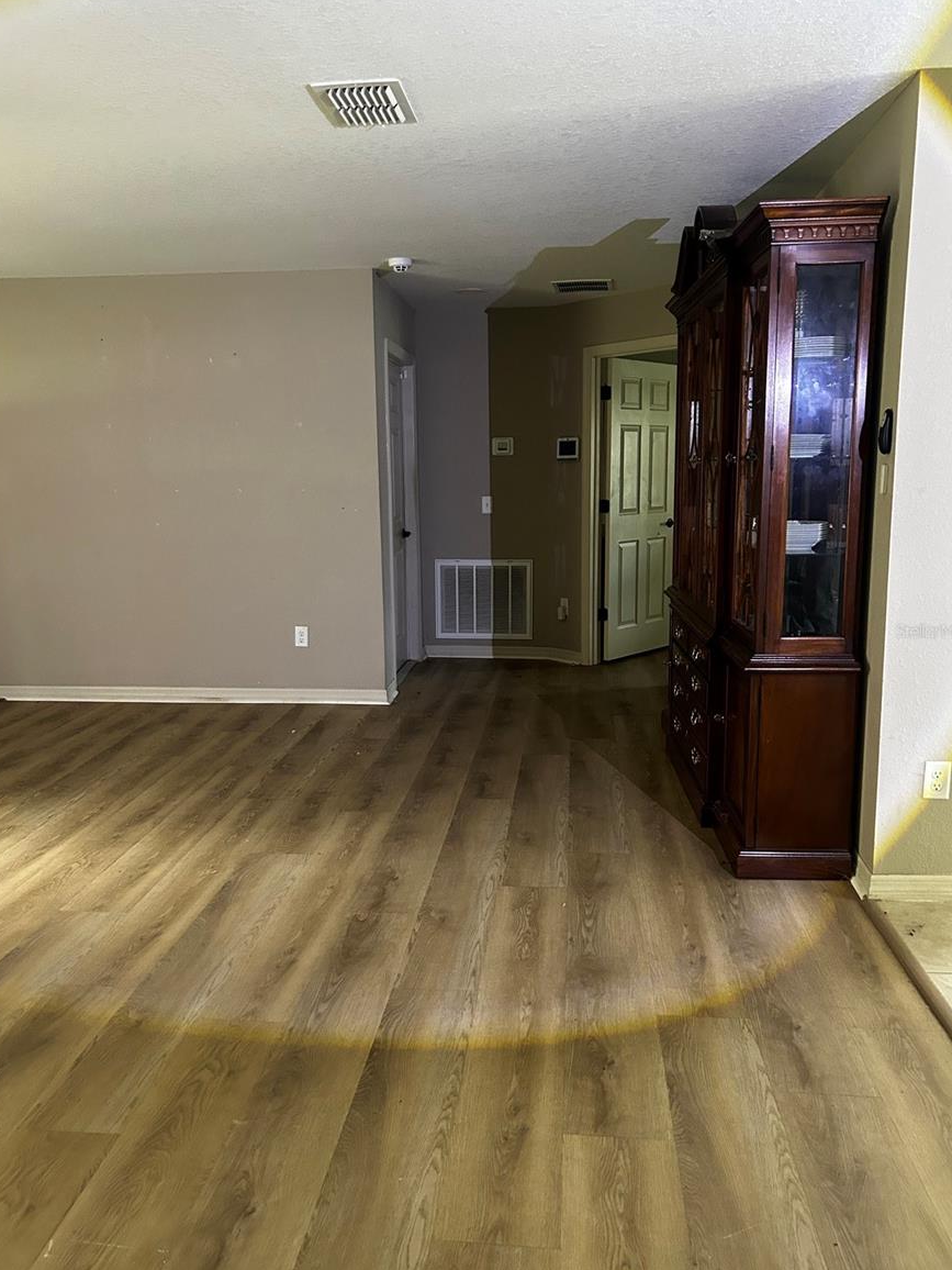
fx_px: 990
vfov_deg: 65.3
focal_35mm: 27
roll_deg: +0.9
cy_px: 631
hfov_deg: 51.4
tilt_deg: -9.8
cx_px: 480
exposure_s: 1/60
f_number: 1.5
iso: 400
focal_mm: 5.7
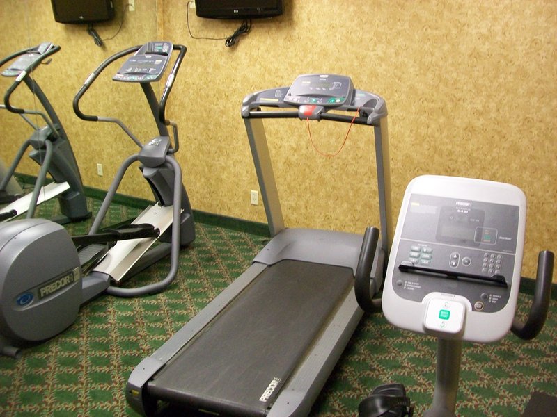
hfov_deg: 51.4
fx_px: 579
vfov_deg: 39.7
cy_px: 208
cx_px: 278
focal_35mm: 36
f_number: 2.7
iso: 200
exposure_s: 1/30
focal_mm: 6
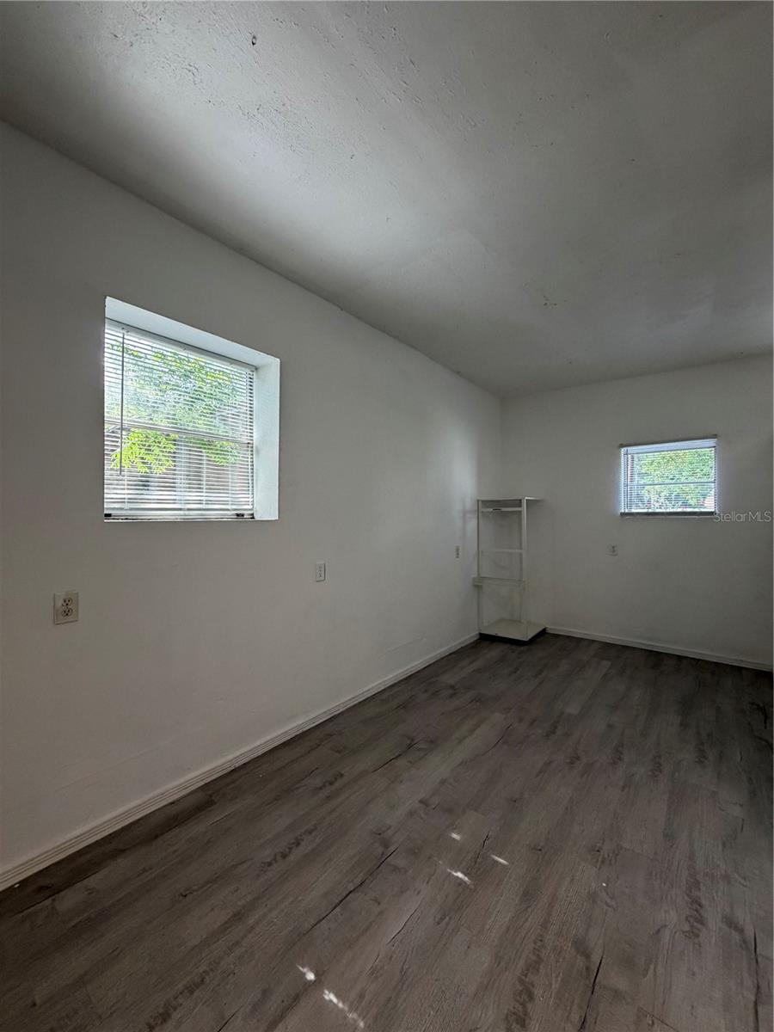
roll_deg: -0.3
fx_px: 417
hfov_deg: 85.7
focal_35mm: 14
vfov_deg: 102.1
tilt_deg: -0.5
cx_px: 387
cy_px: 516
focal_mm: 2.22
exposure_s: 1/120
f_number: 2.2
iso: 250
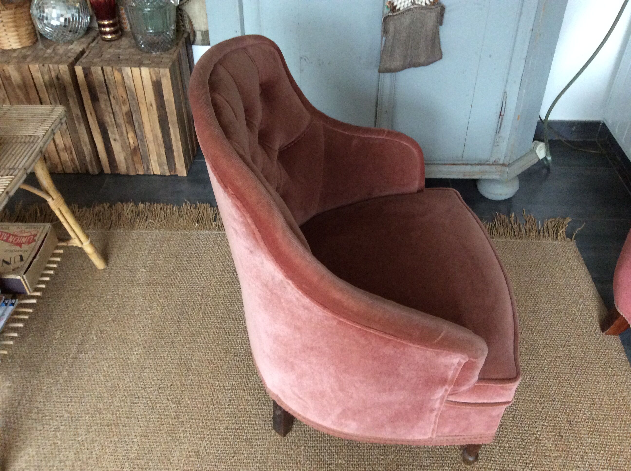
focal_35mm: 32
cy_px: 236
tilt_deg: -40.3
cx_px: 316
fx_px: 582
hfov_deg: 56.9
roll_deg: +1.0
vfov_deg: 44.1
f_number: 2.4
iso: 250
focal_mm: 3.3
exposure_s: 1/25
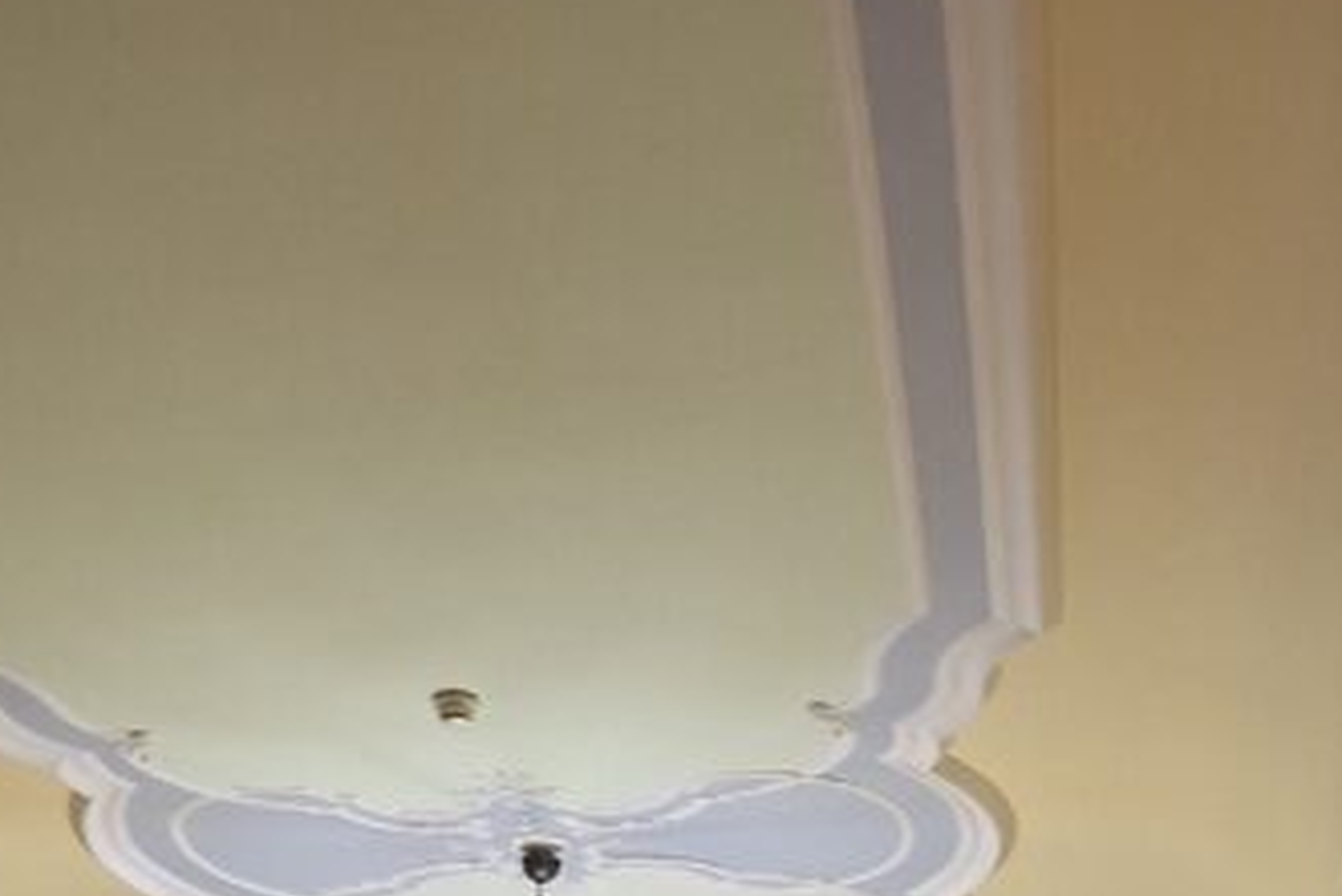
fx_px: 2760
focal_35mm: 74
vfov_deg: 14.9
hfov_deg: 27.3
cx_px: 588
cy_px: 1824
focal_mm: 5.54
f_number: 1.8
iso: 250
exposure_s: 1/50
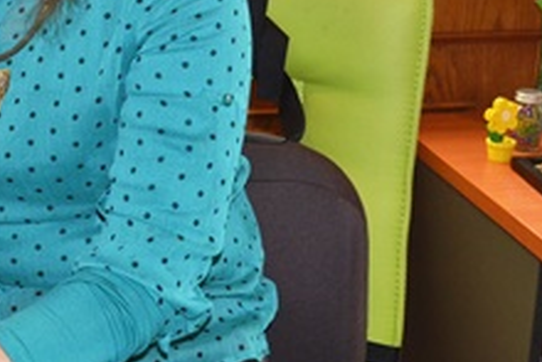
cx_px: -30
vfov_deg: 13.9
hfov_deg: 20.0
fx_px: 1476
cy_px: 44
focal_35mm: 98
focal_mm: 24
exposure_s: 1/100
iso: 400
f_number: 4
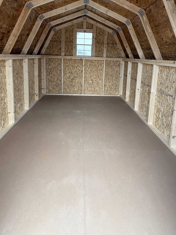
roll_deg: -2.9
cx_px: 91
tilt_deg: -9.9
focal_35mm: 20
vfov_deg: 78.9
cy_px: 77
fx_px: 136
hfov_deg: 66.0
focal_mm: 2.22
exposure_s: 1/119
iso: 64
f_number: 2.2
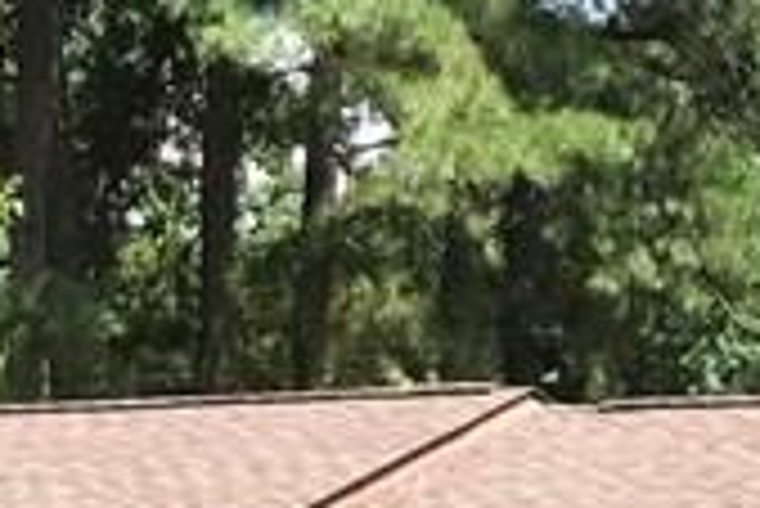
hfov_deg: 11.2
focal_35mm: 176
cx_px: 1138
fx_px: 3719
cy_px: 1079
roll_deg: +0.3
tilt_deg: -4.9
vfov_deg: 7.5
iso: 20
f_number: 1.8
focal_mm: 3.99
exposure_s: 1/610
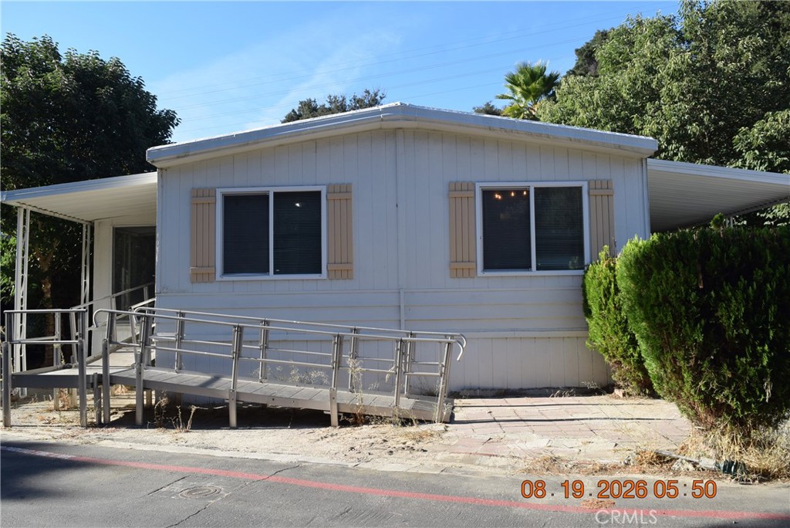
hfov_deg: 61.9
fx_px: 659
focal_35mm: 30
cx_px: 395
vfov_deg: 43.7
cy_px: 264
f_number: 8
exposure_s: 1/250
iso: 220
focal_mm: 20
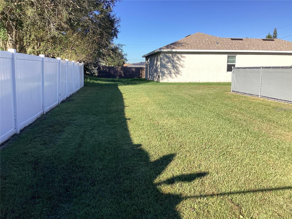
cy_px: 110
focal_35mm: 31
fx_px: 261
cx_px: 146
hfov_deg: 58.4
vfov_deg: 45.4
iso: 25
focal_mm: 3.3
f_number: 2.4
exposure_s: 1/823
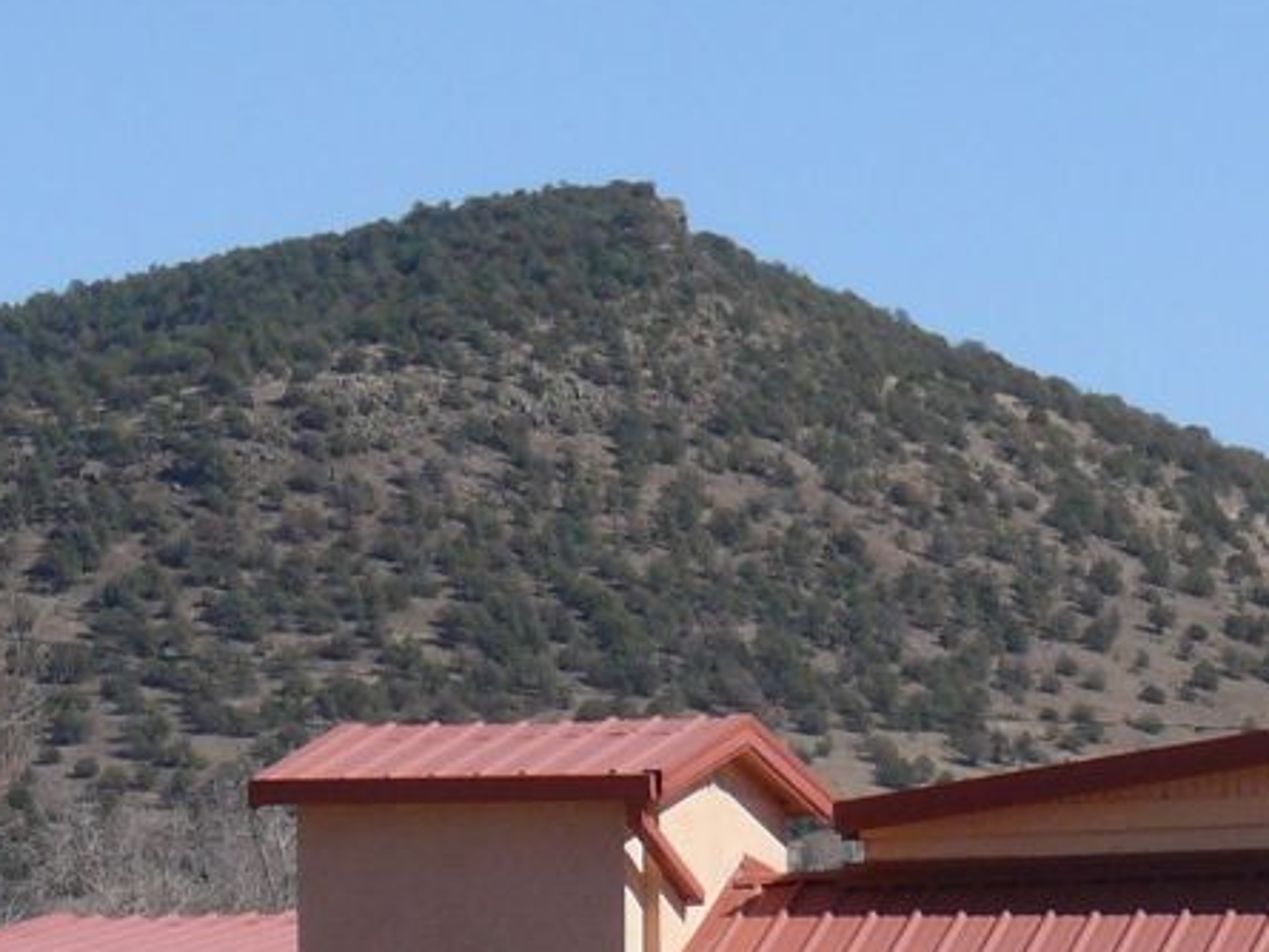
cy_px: 792
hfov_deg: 5.9
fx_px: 12321
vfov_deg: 4.4
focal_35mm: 336
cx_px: 1605
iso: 100
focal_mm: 17.2
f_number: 5.6
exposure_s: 1/400
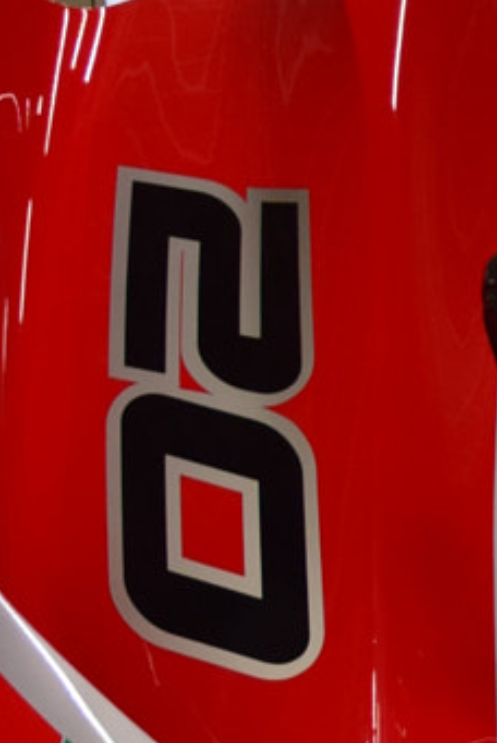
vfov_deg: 9.5
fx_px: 4360
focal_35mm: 211
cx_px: 1160
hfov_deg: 6.3
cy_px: 1116
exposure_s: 1/50
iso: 400
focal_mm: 30
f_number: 4.2
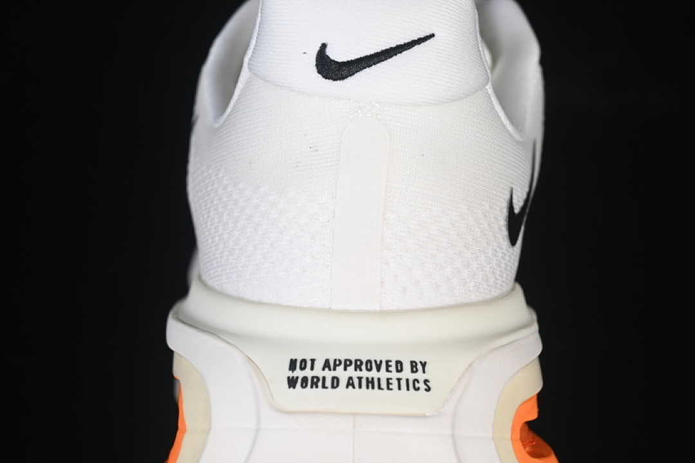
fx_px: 1448
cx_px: 348
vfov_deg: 18.2
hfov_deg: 27.0
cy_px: 232
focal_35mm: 75
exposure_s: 1/100
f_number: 7.1
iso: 160
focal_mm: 50
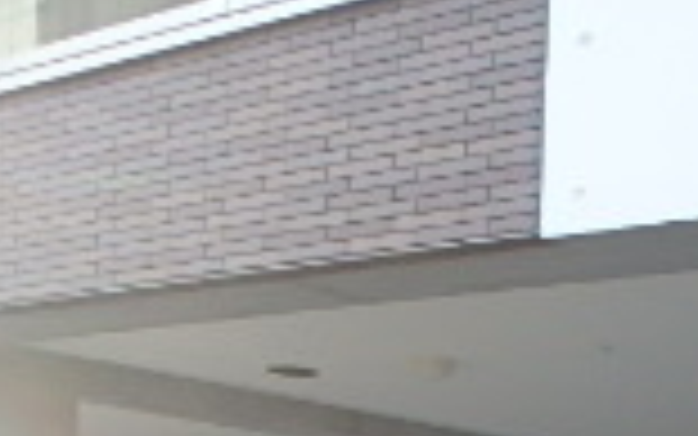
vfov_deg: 12.1
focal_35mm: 92
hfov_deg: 22.5
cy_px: 957
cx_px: 405
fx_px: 1751
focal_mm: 3.7
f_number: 3.5
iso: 125
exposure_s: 1/80
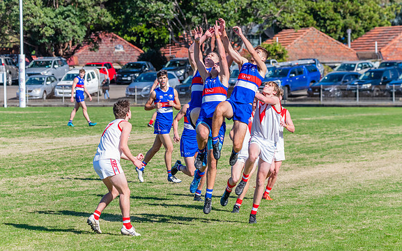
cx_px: 205
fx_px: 2628
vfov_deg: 5.5
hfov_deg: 8.7
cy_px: 111
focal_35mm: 240
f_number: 9
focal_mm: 200
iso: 800
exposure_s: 1/1600
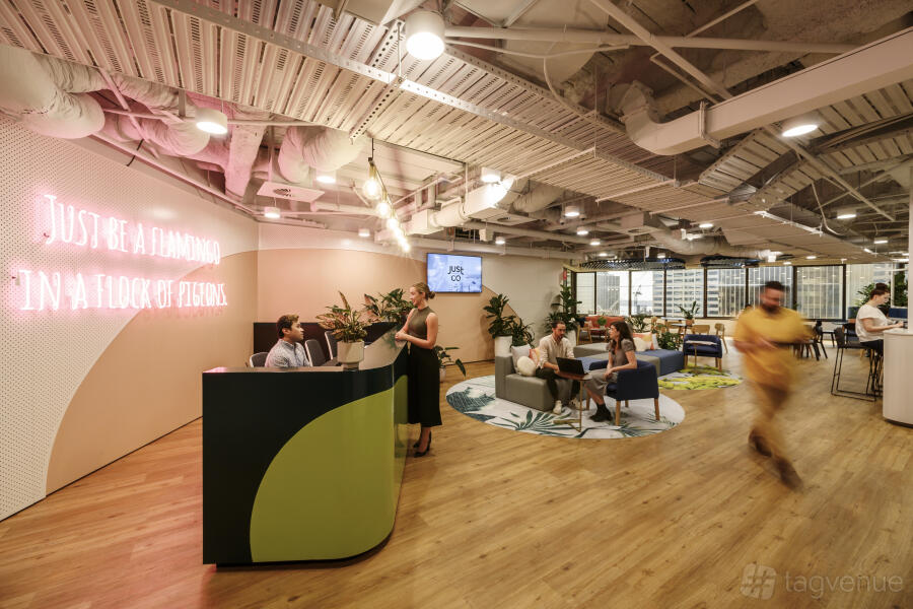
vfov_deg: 81.2
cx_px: 456
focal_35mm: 14
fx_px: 355
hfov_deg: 104.3
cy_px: 304
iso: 400
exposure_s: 1/5
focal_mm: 14
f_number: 14
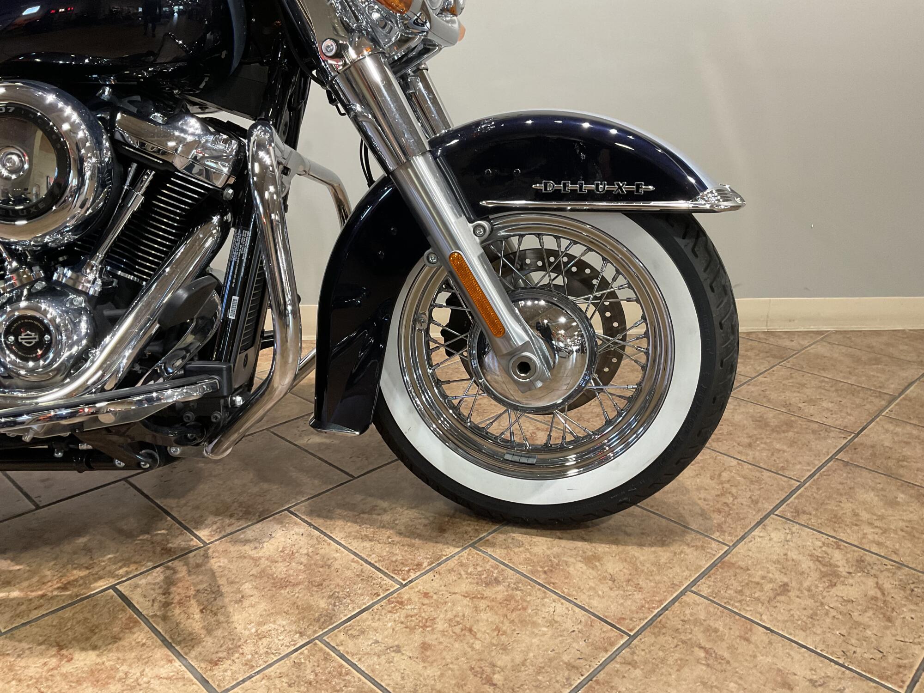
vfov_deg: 48.2
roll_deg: -1.1
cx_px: 462
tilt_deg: -20.4
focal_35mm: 29
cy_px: 346
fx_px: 774
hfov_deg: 61.7
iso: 100
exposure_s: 1/60
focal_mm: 3
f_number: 1.8
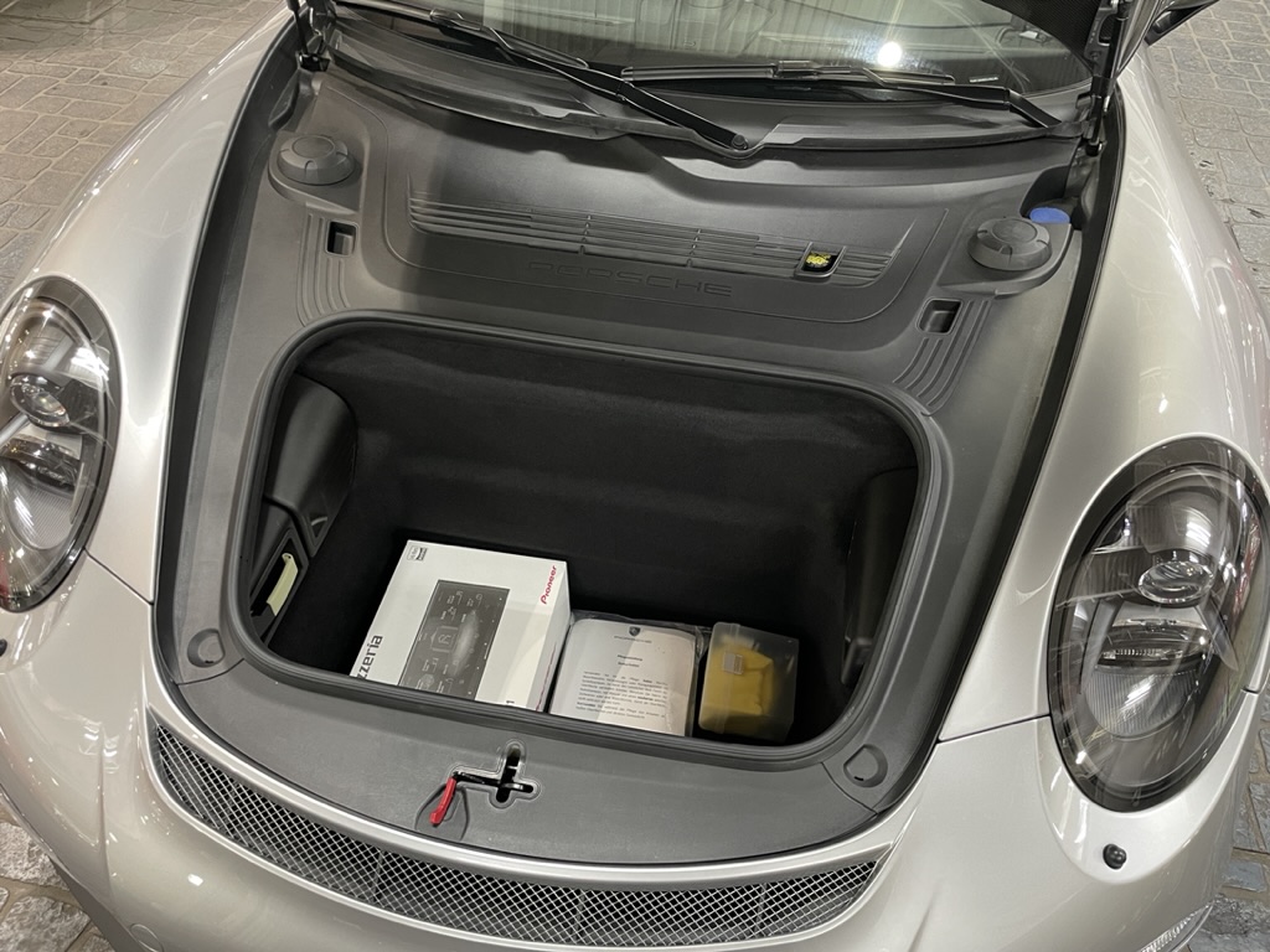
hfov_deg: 67.3
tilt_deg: -46.2
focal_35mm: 26
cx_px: 635
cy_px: 476
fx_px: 954
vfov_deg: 53.1
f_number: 1.6
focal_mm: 4.2
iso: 320
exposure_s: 1/33
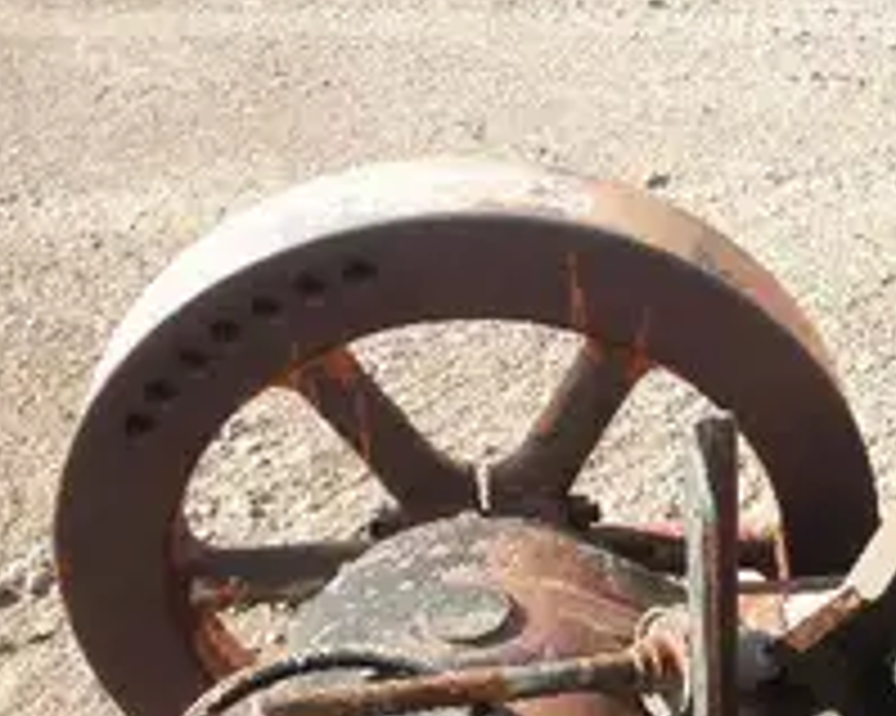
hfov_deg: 31.9
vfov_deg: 27.1
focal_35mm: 55
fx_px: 1458
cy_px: 567
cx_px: 864
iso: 64
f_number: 3
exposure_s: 1/250
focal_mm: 5
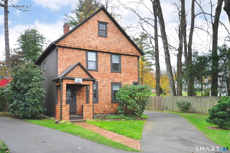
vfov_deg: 47.8
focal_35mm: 27
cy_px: 76
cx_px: 115
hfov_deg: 67.5
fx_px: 172
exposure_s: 1/320
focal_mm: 18
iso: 1250
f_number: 7.1
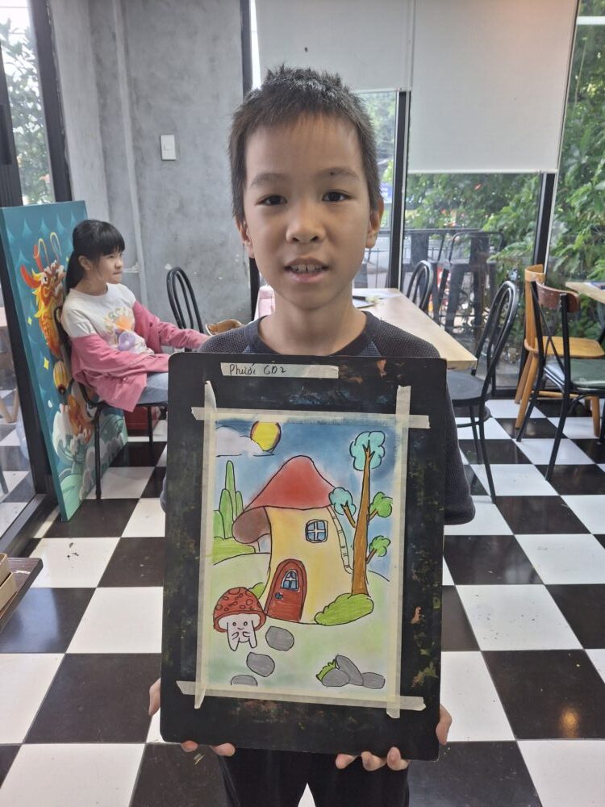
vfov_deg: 69.4
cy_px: 404
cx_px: 302
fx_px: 583
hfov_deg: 54.9
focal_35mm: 25
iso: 80
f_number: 1.8
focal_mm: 4.69
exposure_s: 1/100
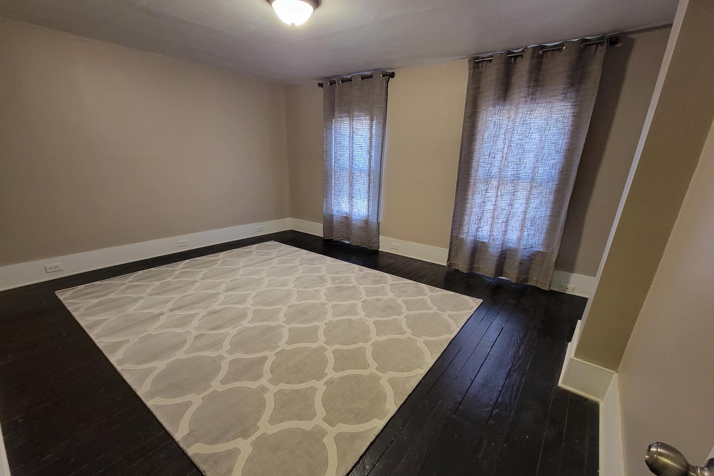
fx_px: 278
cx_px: 354
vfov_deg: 81.0
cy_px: 262
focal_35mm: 14
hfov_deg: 104.2
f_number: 2.2
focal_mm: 2.2
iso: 400
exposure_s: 1/29
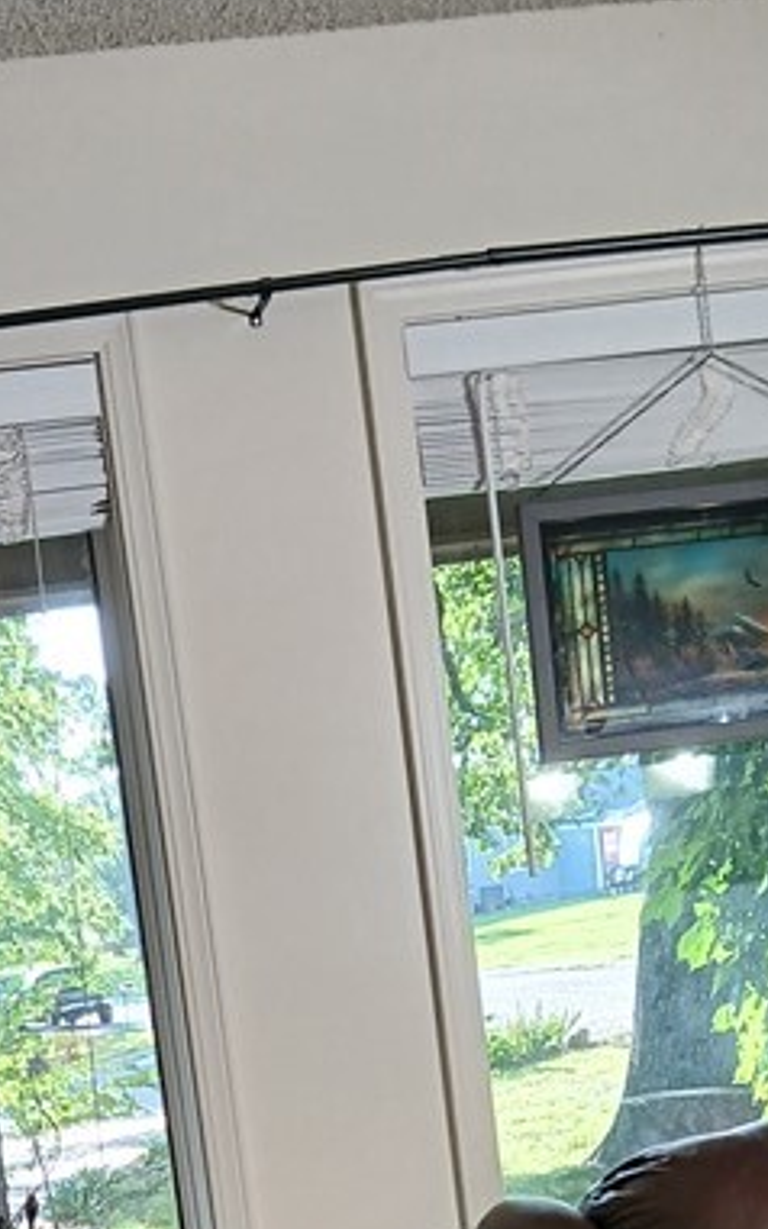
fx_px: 2479
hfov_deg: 17.4
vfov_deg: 25.4
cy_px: 1426
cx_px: 116
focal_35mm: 74
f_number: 1.8
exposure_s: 1/60
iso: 100
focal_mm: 3.98
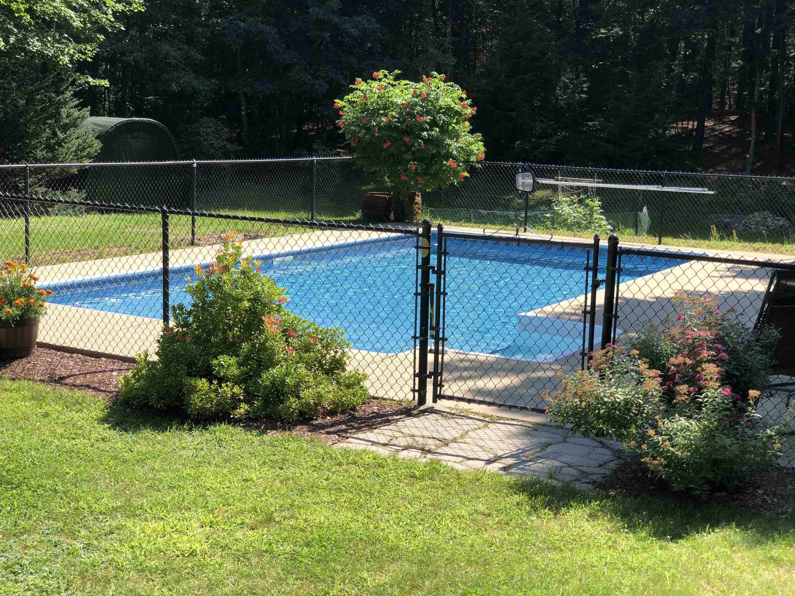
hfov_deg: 36.8
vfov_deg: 28.0
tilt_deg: -8.9
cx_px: 398
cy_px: 298
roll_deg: -1.6
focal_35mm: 52
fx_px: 1194
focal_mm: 6
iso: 16
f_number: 2.4
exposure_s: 1/401
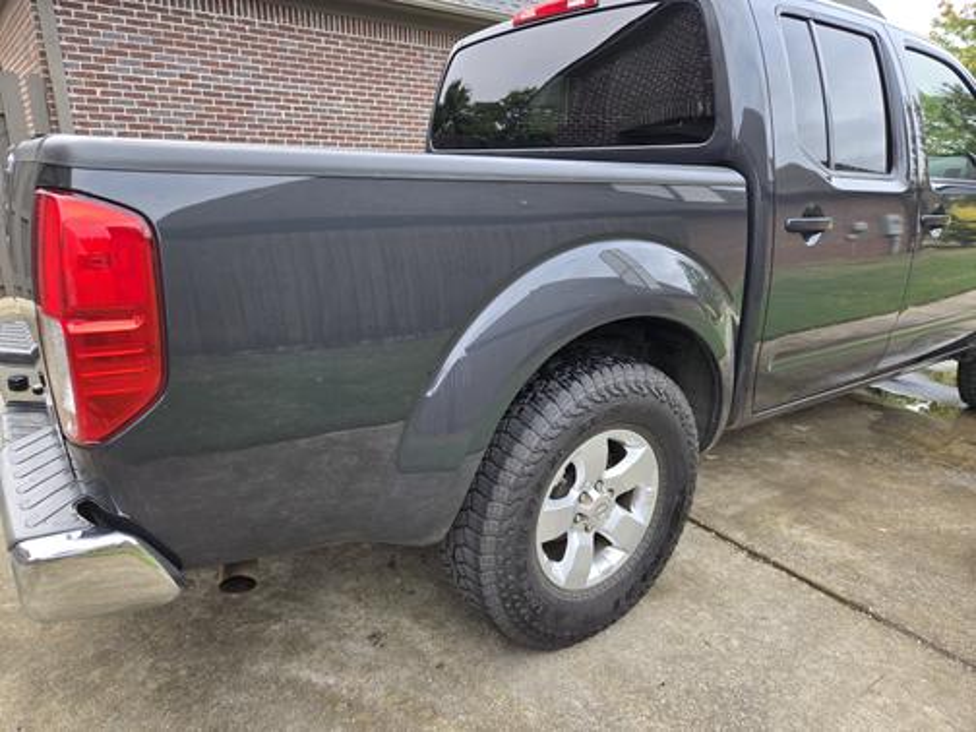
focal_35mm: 23
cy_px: 366
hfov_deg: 73.9
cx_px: 488
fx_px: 648
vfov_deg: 58.9
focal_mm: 5.4
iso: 25
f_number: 1.8
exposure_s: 1/324
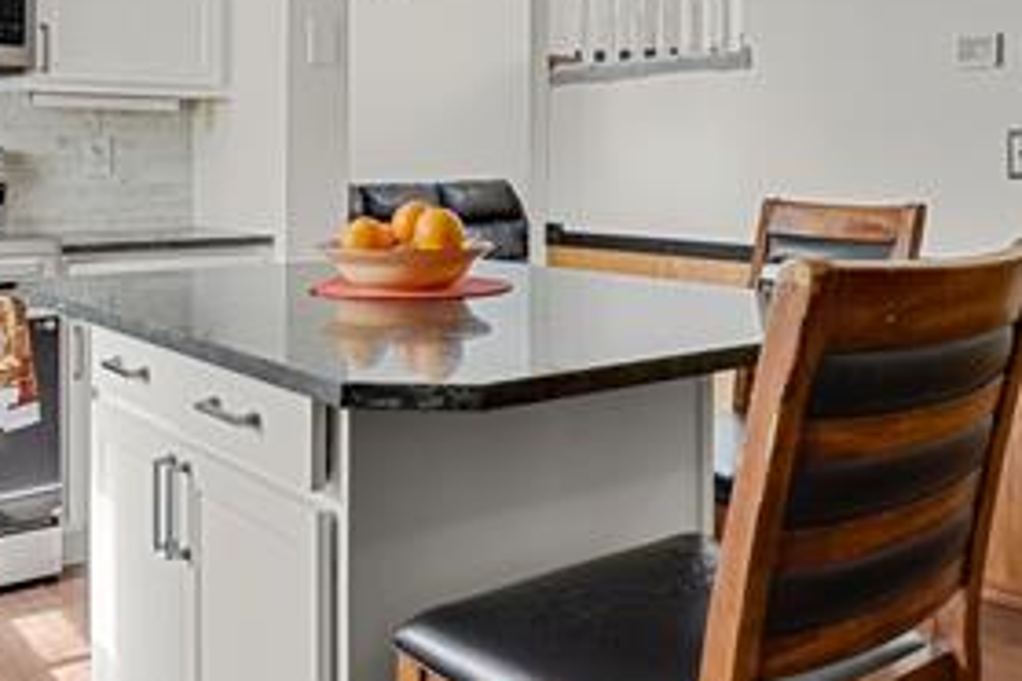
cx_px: 590
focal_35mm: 39
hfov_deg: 49.4
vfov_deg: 33.5
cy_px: 168
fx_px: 1107
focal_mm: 17
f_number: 8
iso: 8000
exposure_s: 1/20
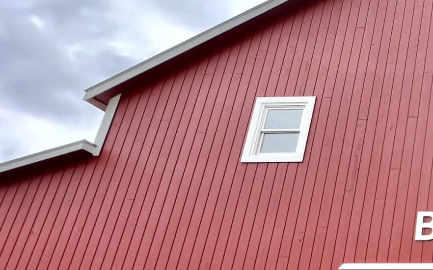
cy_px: 221
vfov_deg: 31.1
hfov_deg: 33.7
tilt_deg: +19.9
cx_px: 577
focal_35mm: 40
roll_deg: -0.4
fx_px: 472
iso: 32
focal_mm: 1.57
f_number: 1.8
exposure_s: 1/528
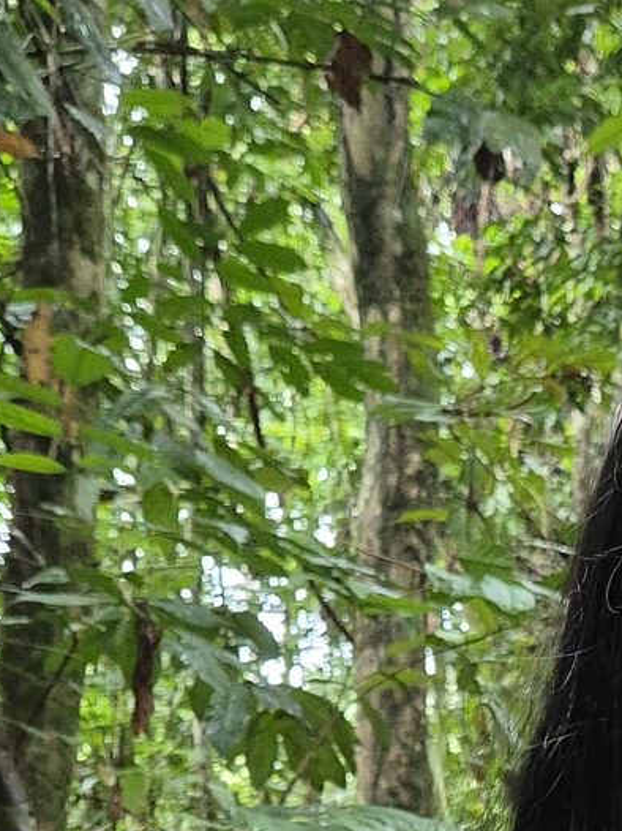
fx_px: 2014
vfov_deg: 21.2
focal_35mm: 84
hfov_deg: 15.9
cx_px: 963
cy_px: 1062
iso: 800
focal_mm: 5.4
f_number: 1.8
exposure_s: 1/120
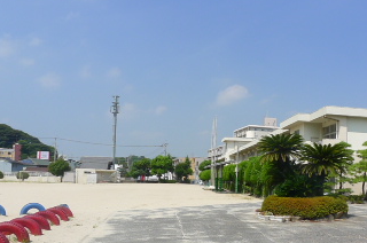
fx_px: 488
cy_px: 171
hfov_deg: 40.1
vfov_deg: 27.7
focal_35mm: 48
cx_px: 273
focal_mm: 5.1
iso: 80
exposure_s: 1/800
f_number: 4
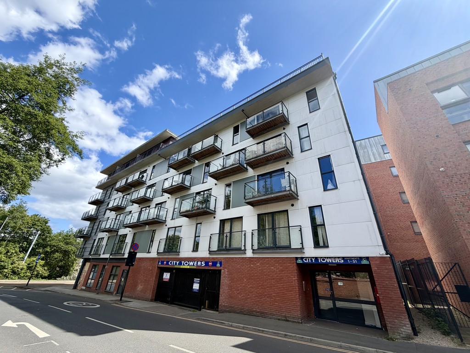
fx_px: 190
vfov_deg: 85.7
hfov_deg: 102.1
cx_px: 235
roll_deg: -3.6
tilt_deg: +27.2
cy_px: 176
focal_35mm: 14
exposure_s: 1/770
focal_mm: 2.22
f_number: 2.2
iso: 25
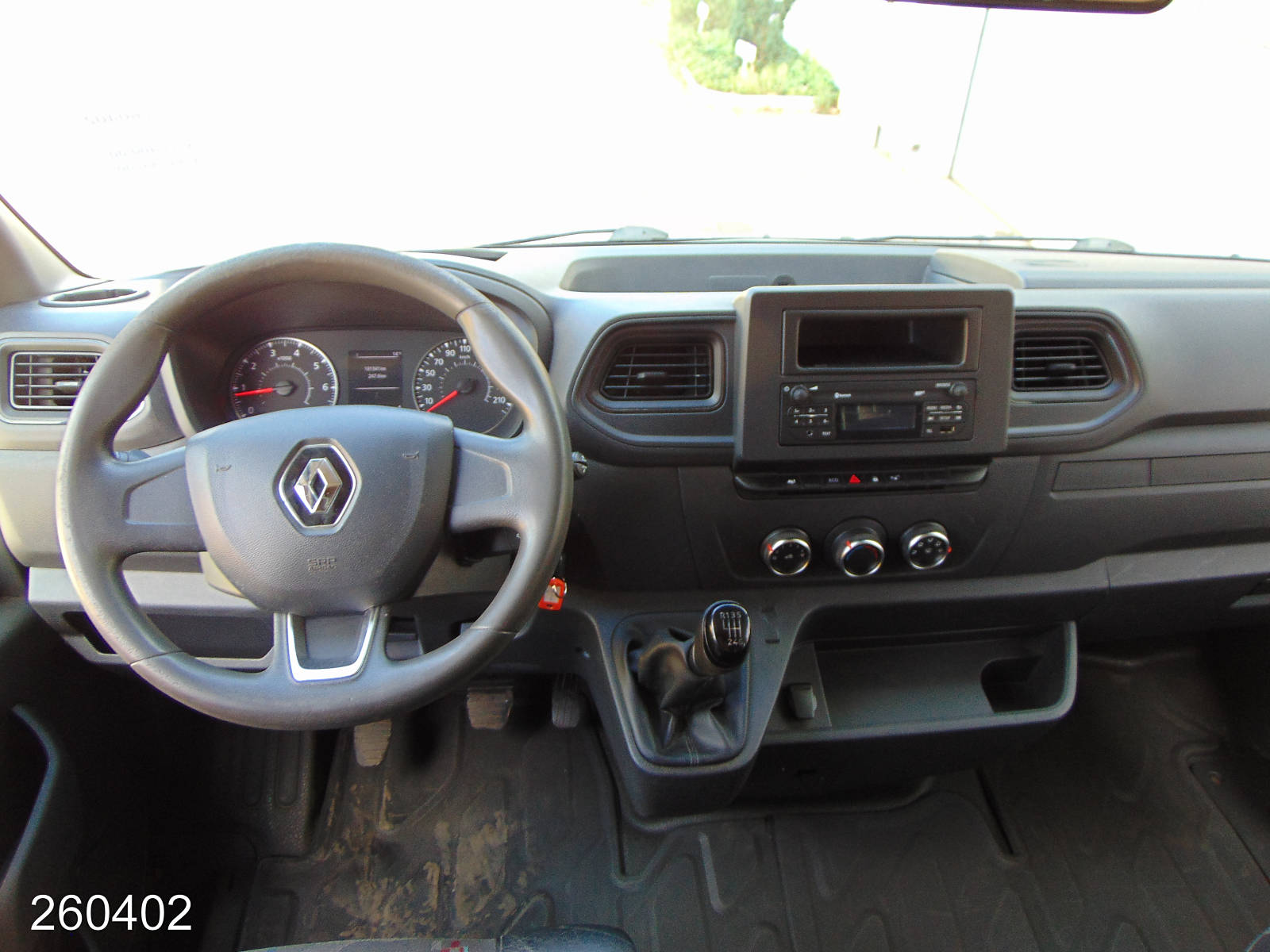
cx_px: 635
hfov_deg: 69.4
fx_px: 917
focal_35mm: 25
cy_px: 476
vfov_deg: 54.9
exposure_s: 1/30
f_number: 3
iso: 100
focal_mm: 4.5
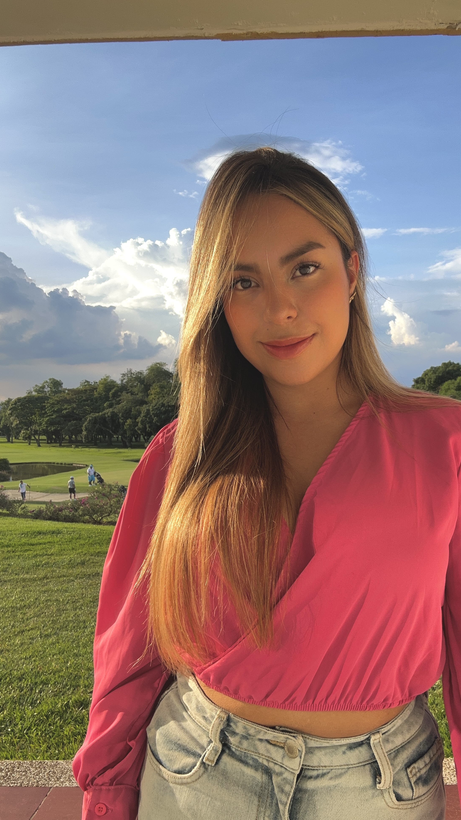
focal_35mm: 26
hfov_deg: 44.0
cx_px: 291
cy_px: 415
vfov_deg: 71.9
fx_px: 565
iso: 25
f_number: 1.9
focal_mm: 2.69
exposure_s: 1/381
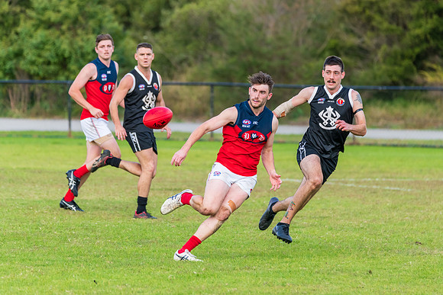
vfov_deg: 3.0
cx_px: 237
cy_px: 137
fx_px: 5704
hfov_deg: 4.4
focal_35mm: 463
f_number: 6
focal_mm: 420
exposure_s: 1/1250
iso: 800
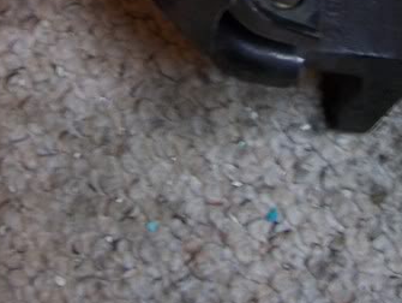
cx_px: 220
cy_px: -95
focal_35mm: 116
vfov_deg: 12.4
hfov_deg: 17.0
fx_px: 1349
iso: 80
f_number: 2.8
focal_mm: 6.3
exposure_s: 1/8
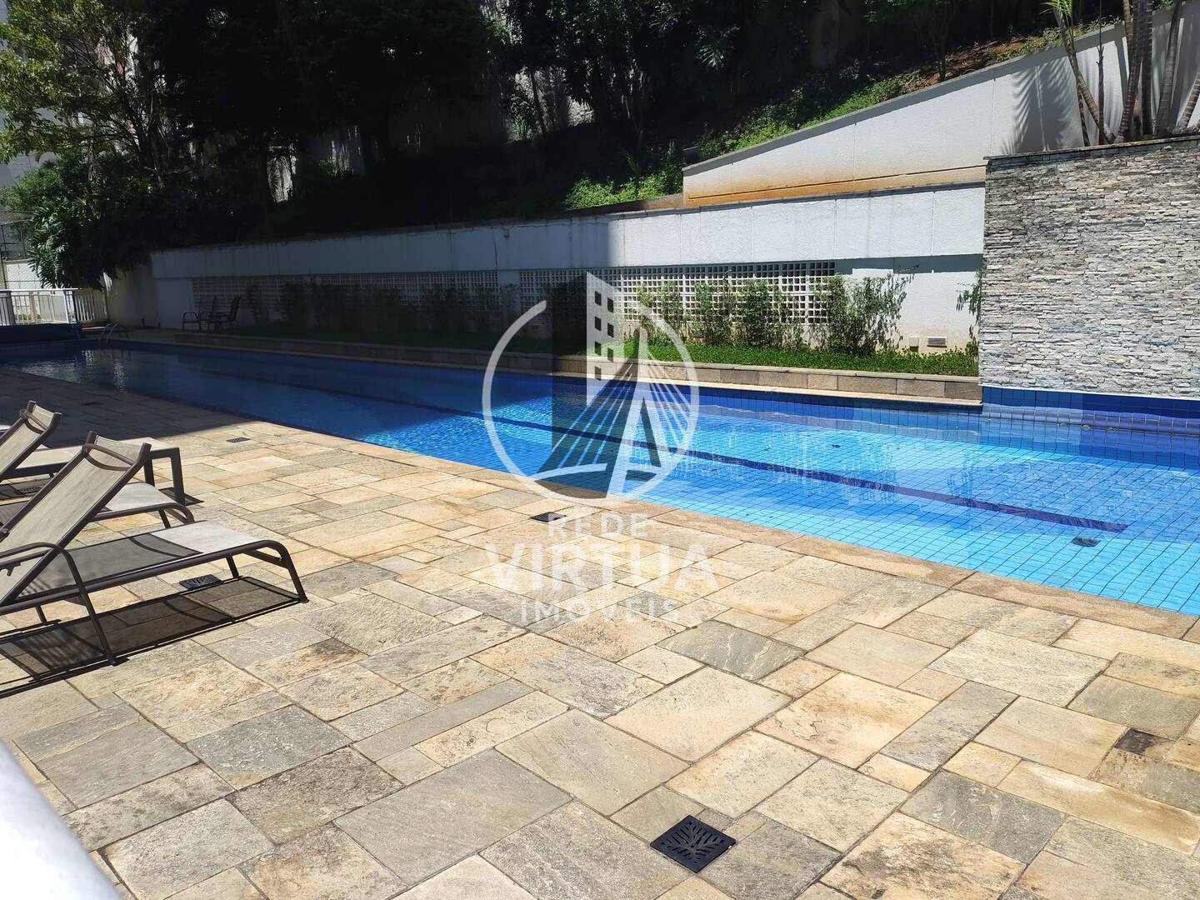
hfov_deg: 69.4
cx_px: 600
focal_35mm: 25
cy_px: 450
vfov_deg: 54.9
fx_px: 867
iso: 143
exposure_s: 1/1768
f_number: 1.7
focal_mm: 4.71
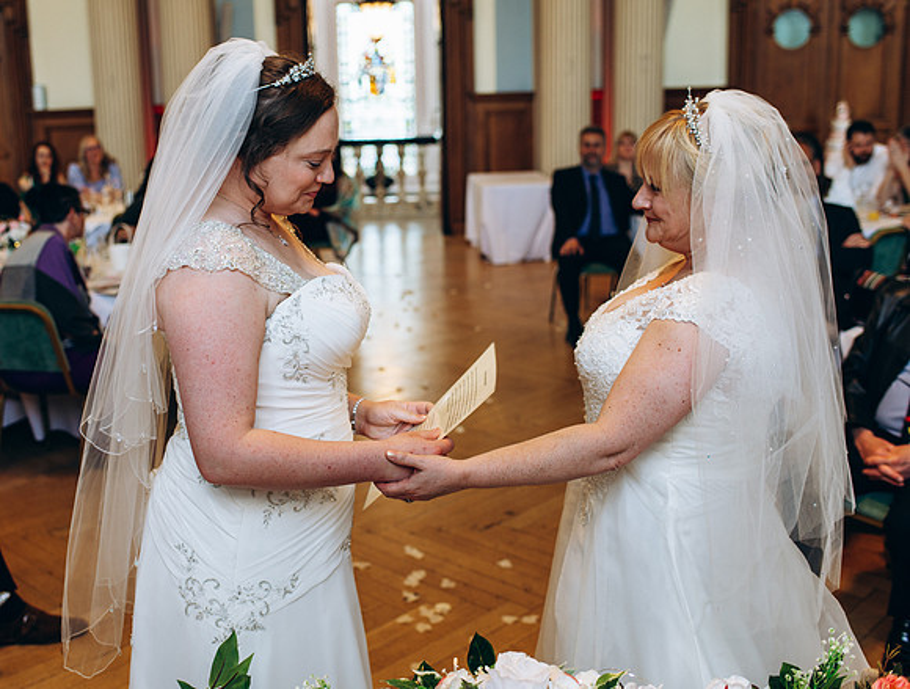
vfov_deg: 34.9
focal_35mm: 42
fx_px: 1095
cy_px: 314
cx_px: 346
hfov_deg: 44.8
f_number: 2.8
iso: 250
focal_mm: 35
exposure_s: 1/100
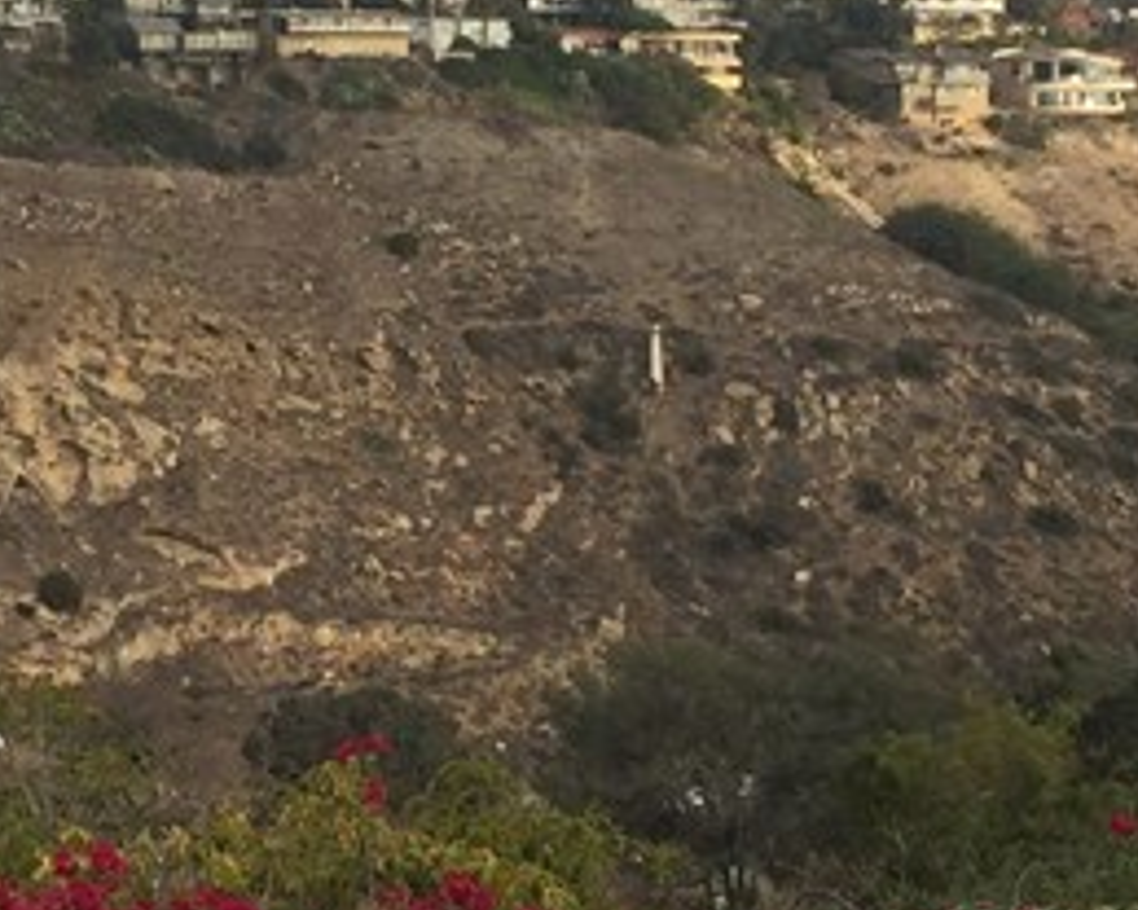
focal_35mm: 112
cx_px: 338
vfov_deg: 13.7
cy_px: 198
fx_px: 3771
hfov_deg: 17.1
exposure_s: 1/628
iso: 32
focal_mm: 4.15
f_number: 2.2
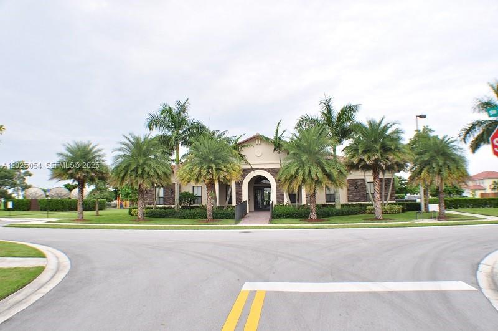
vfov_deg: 43.5
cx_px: 249
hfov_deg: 62.0
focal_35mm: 30
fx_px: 414
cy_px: 166
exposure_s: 1/200
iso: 200
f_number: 7.1
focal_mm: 20
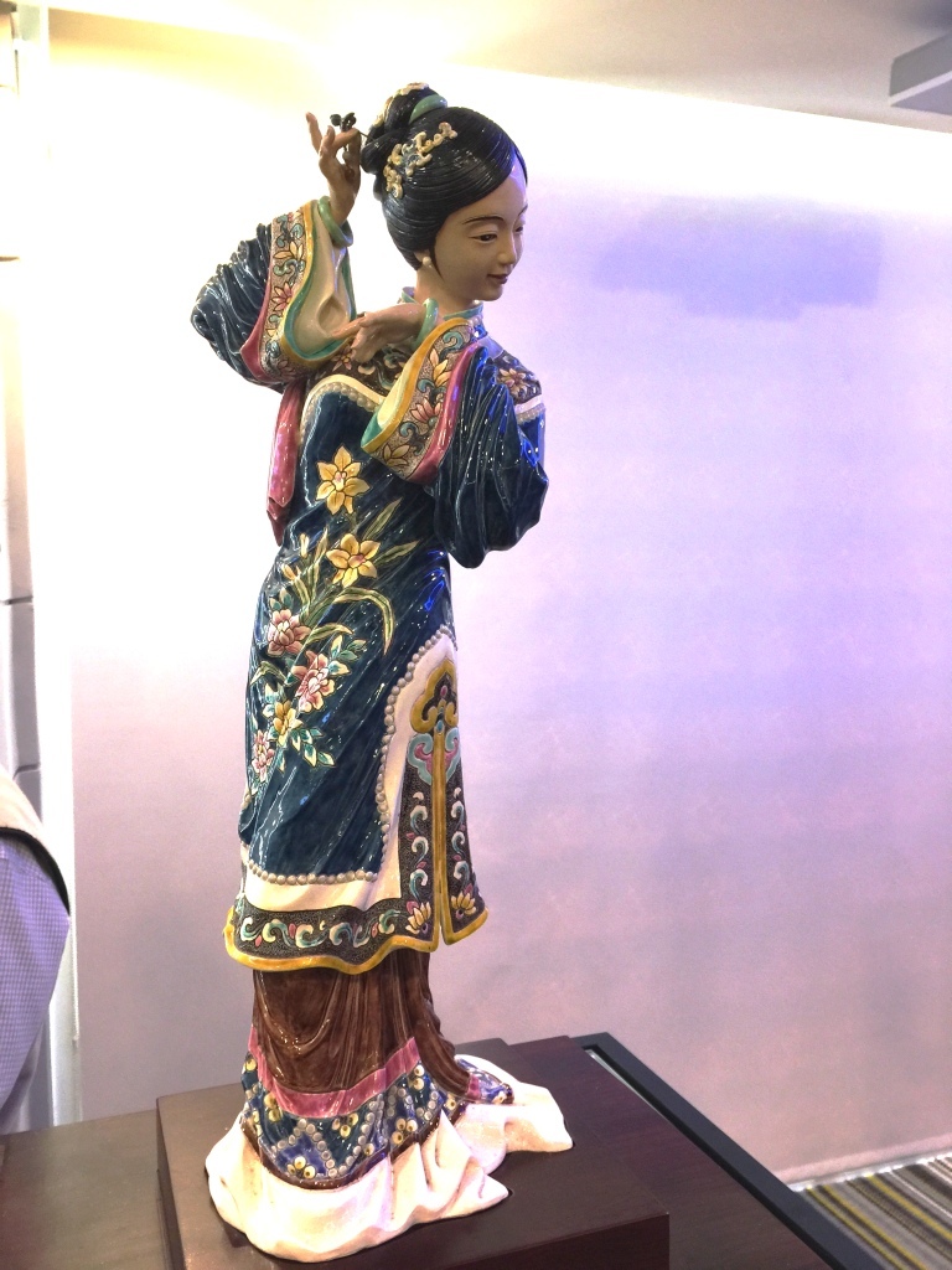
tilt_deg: -1.9
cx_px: 476
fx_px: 1063
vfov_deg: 61.7
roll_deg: +1.2
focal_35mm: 29
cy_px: 635
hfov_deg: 48.2
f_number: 2.2
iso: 40
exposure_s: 1/15
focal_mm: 4.15
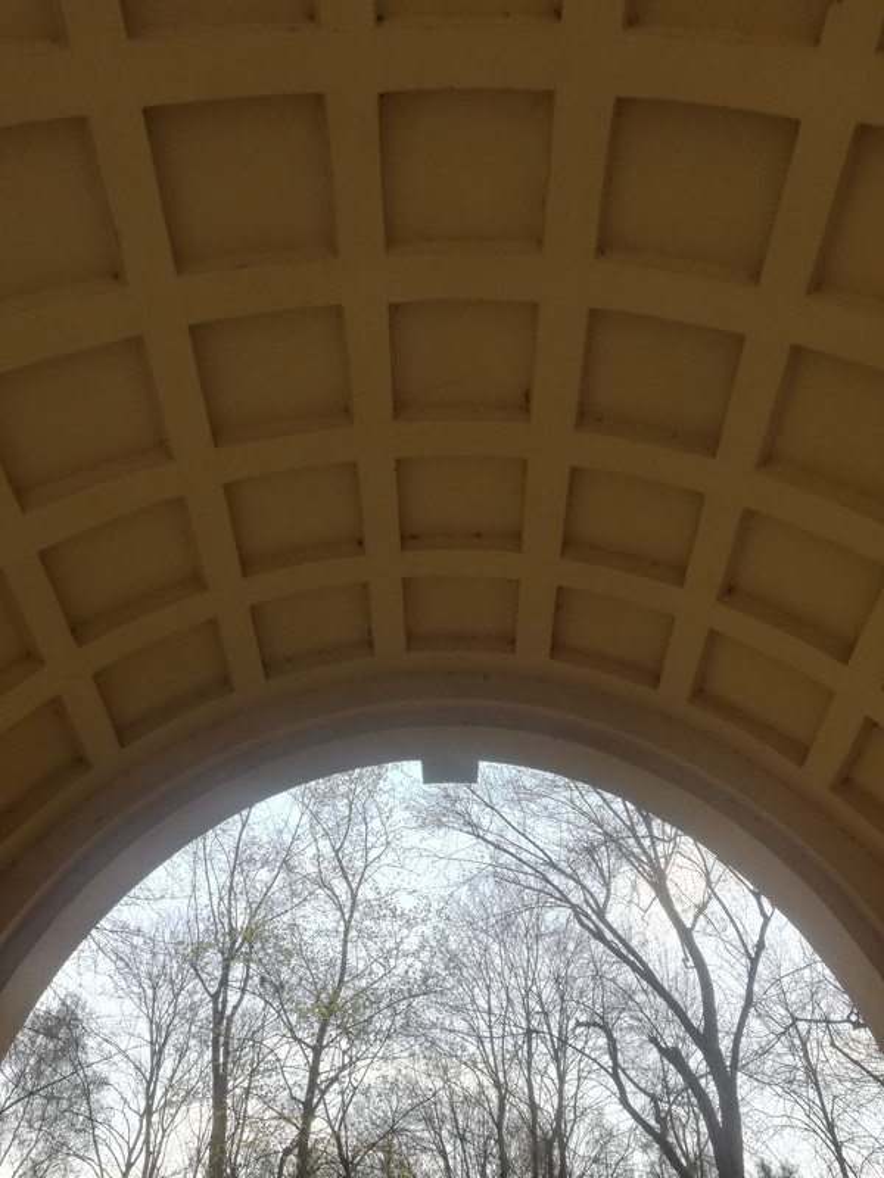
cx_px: 442
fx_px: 885
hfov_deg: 53.1
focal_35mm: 26
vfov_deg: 67.3
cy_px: 589
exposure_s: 1/124
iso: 50
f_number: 2.2
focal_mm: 3.81
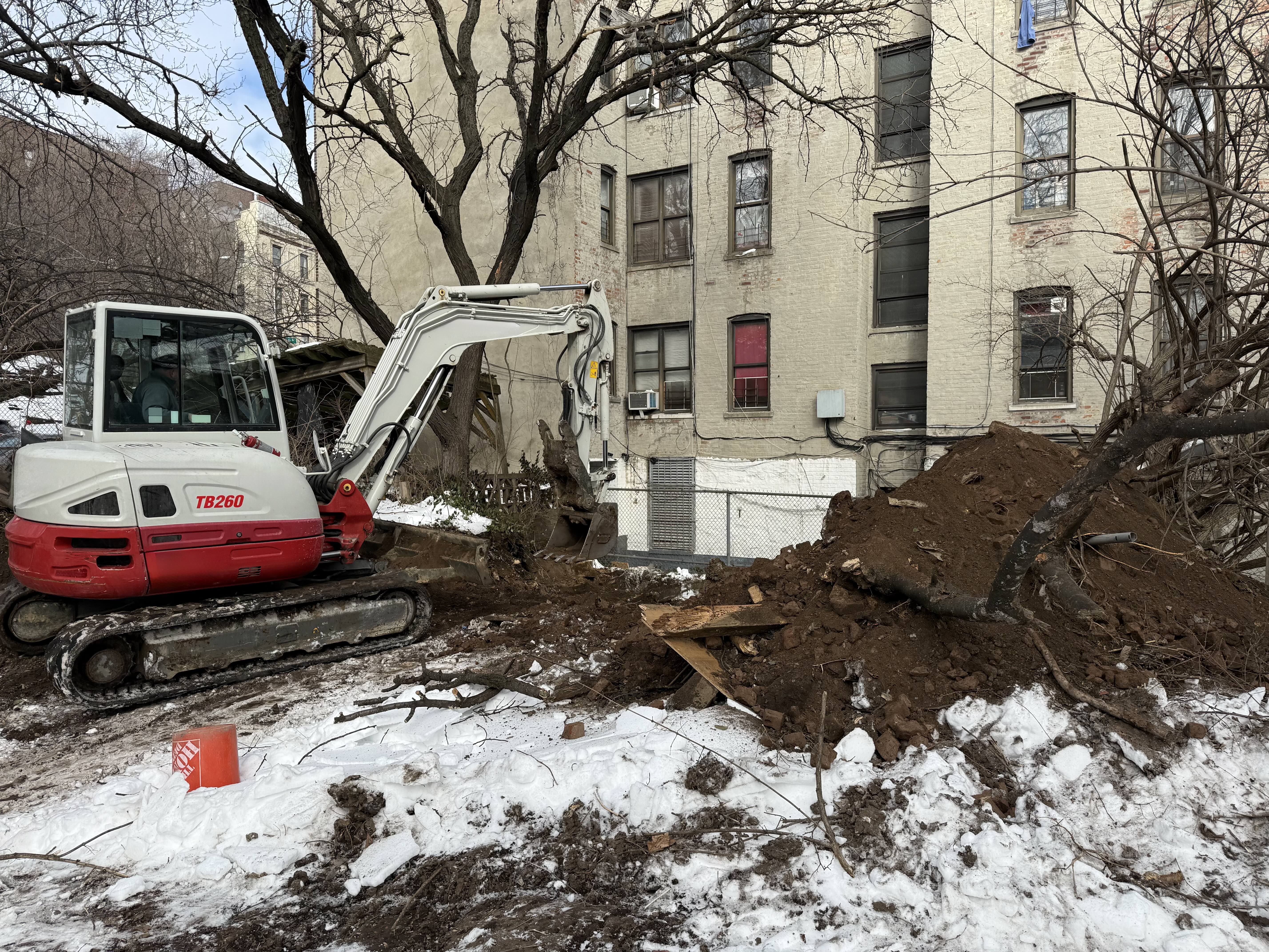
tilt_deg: -1.0
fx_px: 880
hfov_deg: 71.6
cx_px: 634
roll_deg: +0.3
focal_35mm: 24
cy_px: 476
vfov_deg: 56.8
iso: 80
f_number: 1.78
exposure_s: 1/3021
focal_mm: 6.76
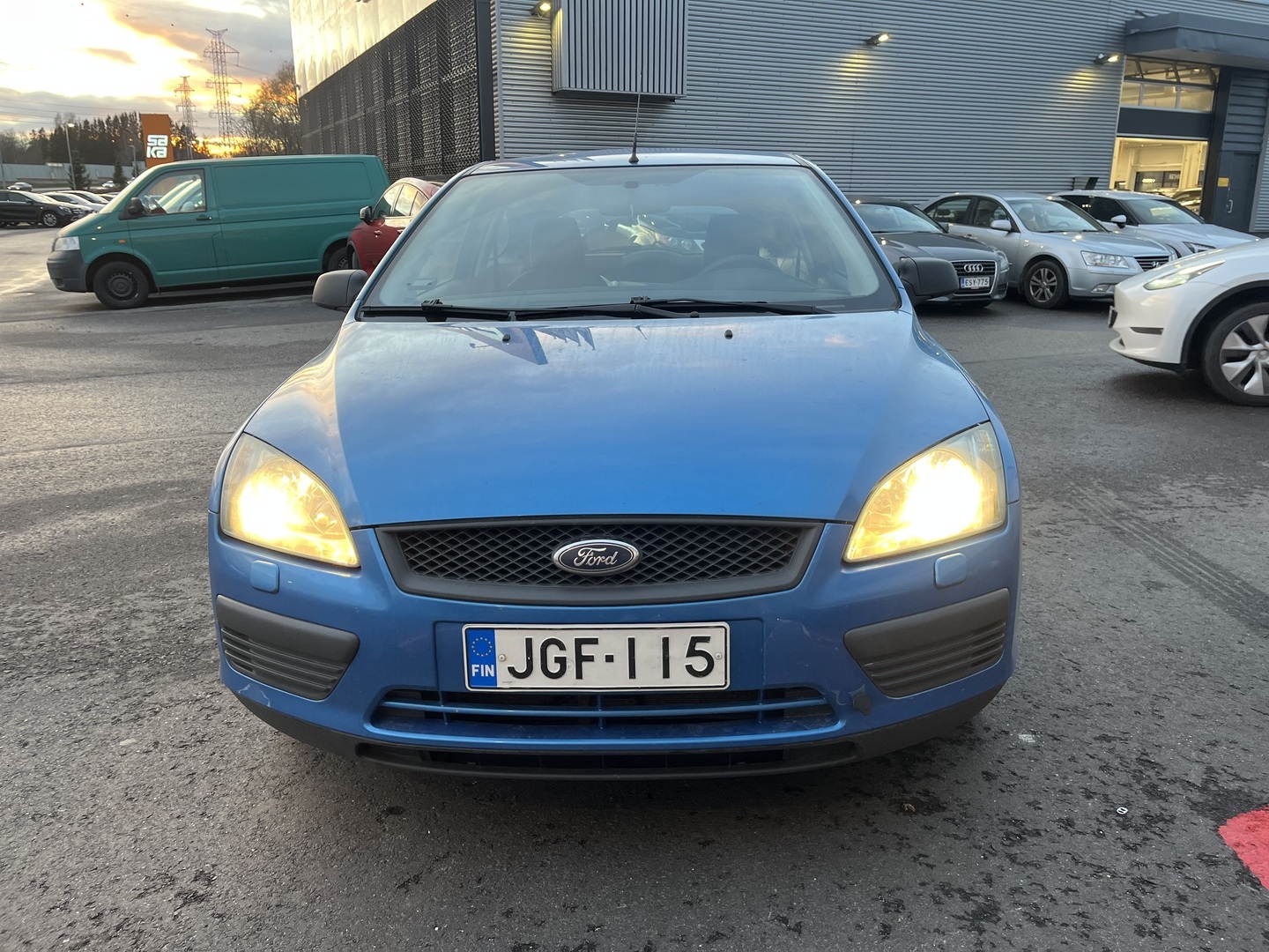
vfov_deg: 53.1
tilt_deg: -15.7
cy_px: 476
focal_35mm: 26
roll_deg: +0.3
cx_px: 634
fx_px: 953
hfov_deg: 67.3
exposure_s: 1/121
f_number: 1.6
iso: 100
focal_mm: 5.1
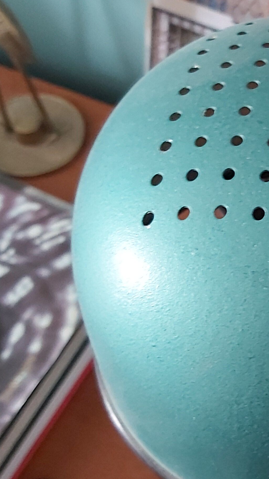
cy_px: 238
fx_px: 799
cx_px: 368
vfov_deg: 33.3
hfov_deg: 17.7
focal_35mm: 63
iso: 320
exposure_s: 1/25
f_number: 1.7
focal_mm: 3.92
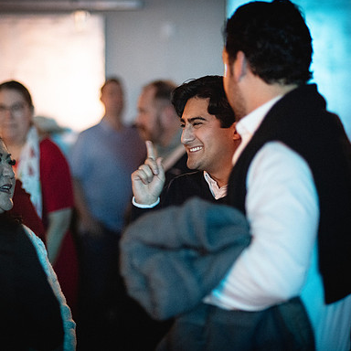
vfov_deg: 16.0
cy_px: 175
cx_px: 148
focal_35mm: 109
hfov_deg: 16.0
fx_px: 1250
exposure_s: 1/160
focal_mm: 85
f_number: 1.8
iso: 6400
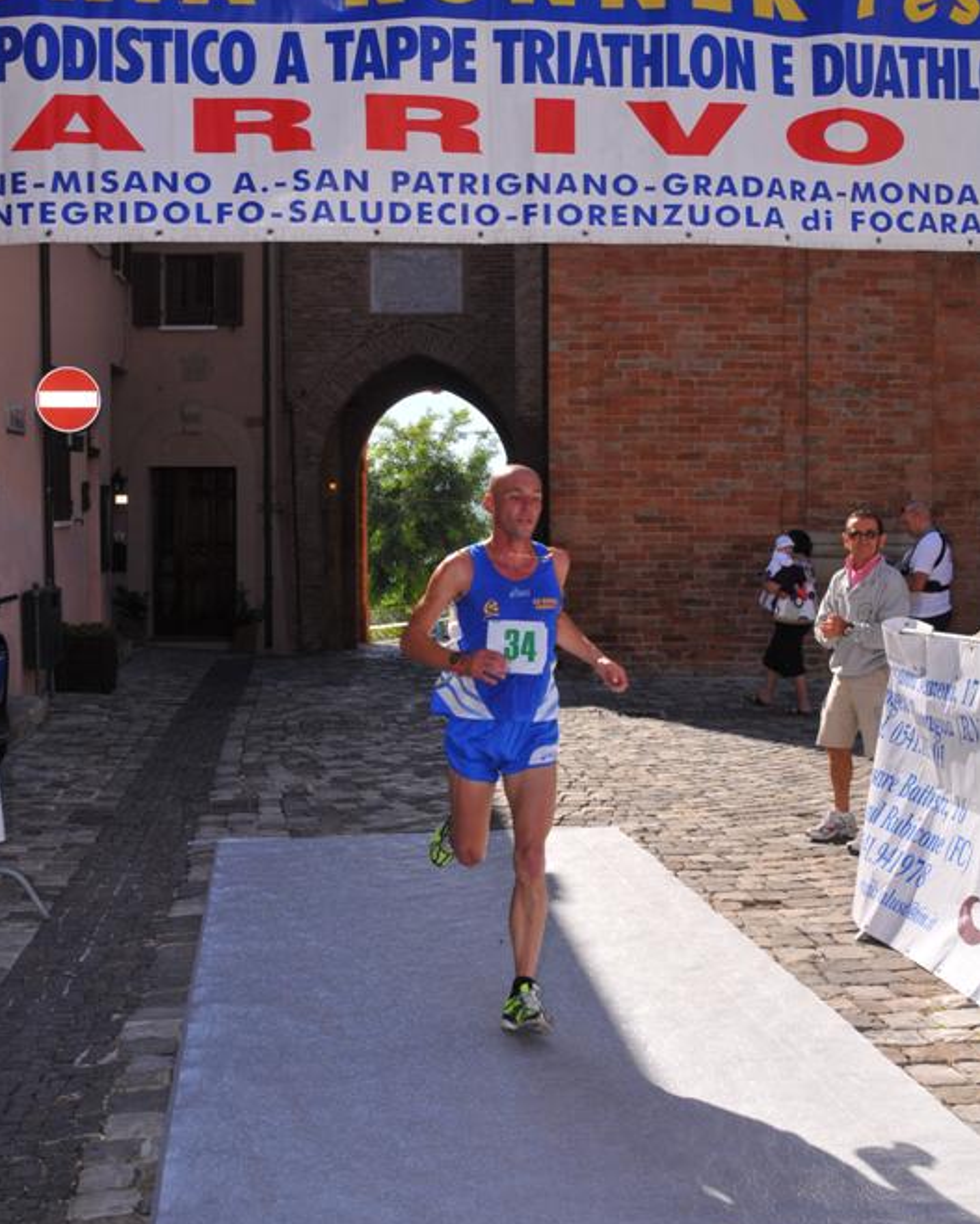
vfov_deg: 44.8
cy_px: 619
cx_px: 488
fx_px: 1485
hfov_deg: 36.5
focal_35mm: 41
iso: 400
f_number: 14
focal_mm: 24
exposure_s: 1/250
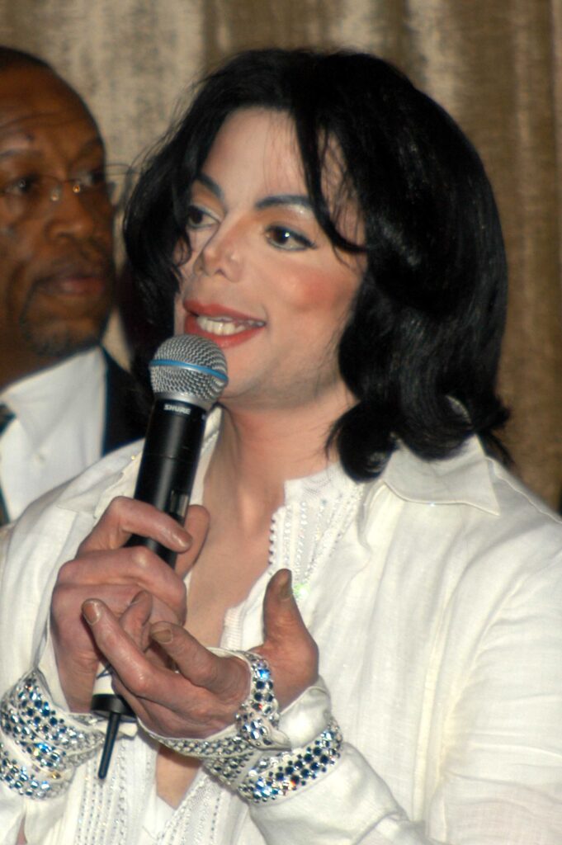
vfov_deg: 6.9
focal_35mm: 300
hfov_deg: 4.6
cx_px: 281
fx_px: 7036
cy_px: 422
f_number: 5.6
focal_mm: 200
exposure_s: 1/160
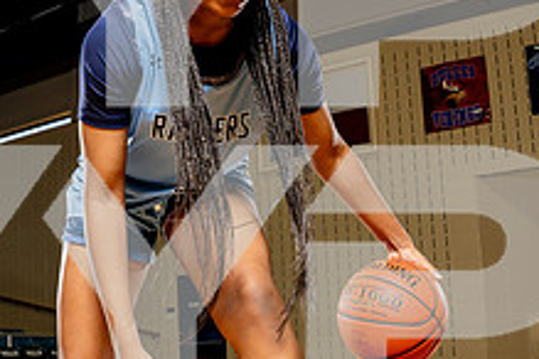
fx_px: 793
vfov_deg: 25.2
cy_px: 277
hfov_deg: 37.5
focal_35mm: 53
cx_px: 258
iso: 400
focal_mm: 20
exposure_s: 1/250
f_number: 6.3
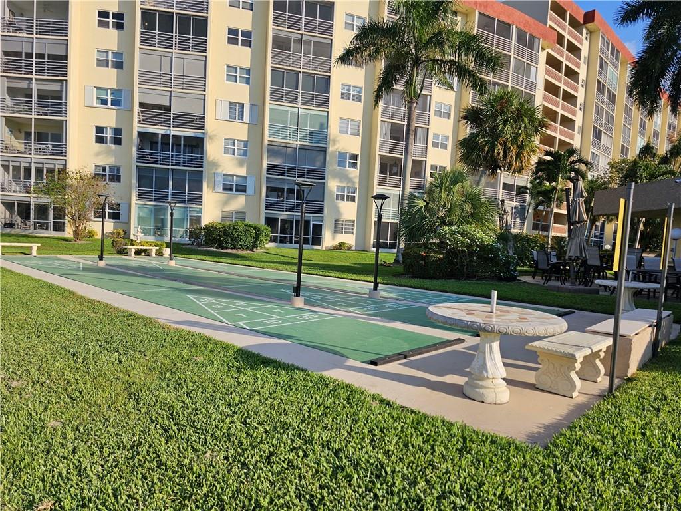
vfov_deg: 58.9
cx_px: 340
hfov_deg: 73.9
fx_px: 452
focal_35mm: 23
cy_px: 256
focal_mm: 6.3
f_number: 1.7
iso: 10
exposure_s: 1/841
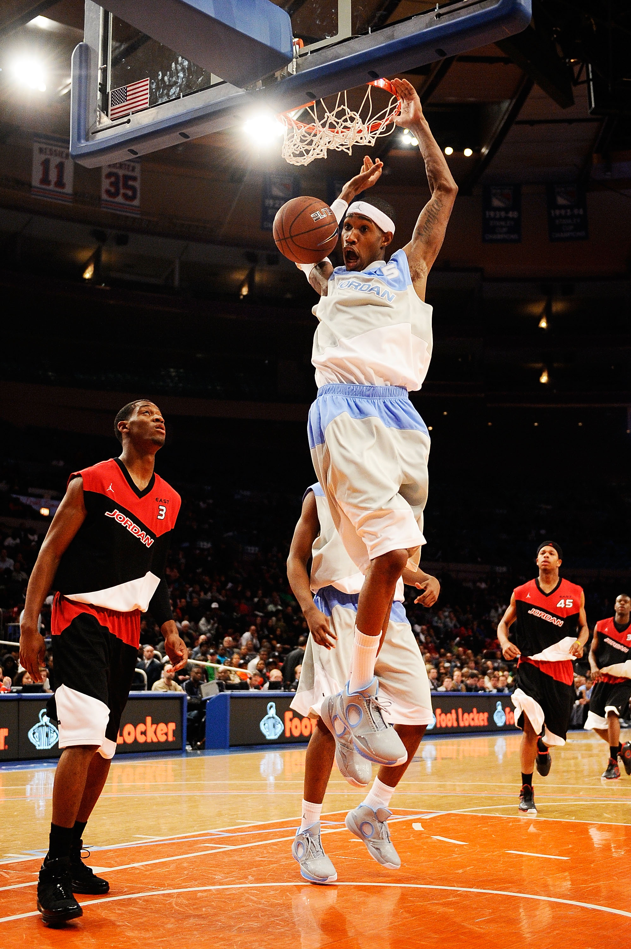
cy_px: 474
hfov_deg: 35.0
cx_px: 316
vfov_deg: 50.7
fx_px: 1000
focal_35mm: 38
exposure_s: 1/640
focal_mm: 38
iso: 2500
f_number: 2.8
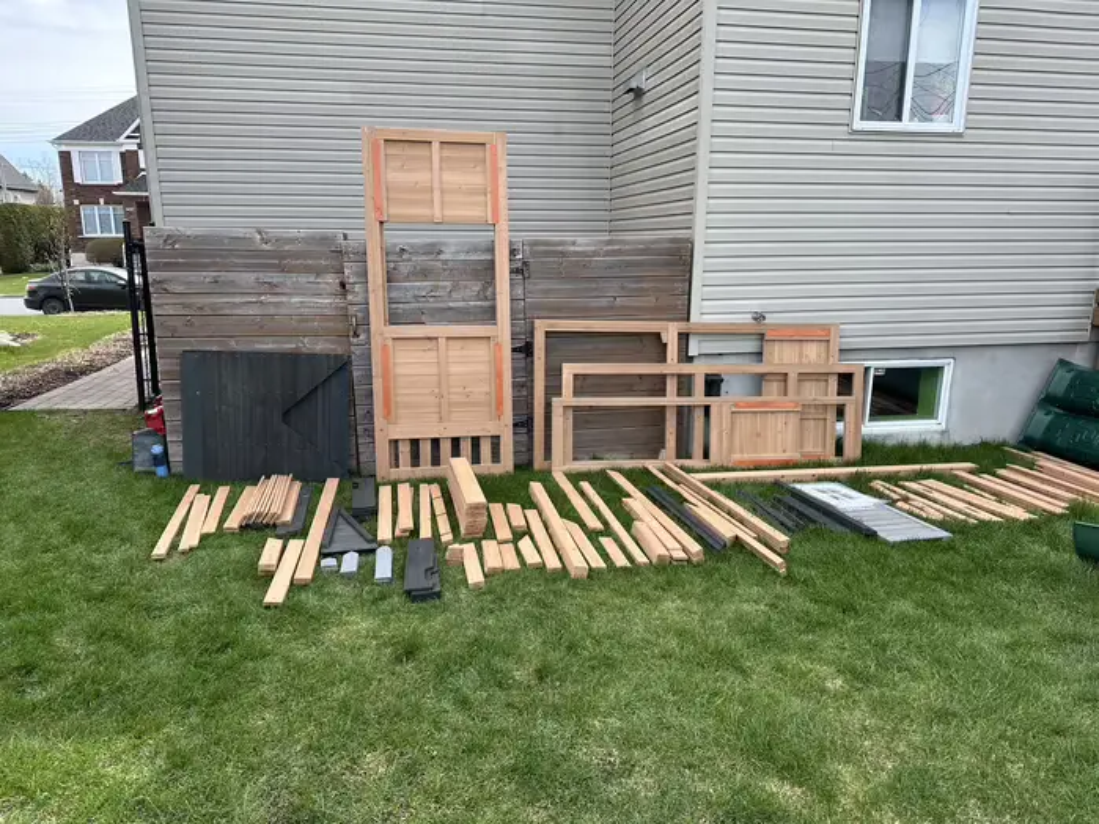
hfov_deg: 71.6
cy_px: 412
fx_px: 762
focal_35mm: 24
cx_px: 550
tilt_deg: -13.2
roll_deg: +0.1
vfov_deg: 56.8
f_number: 1.78
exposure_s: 1/1119
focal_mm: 6.86
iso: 80
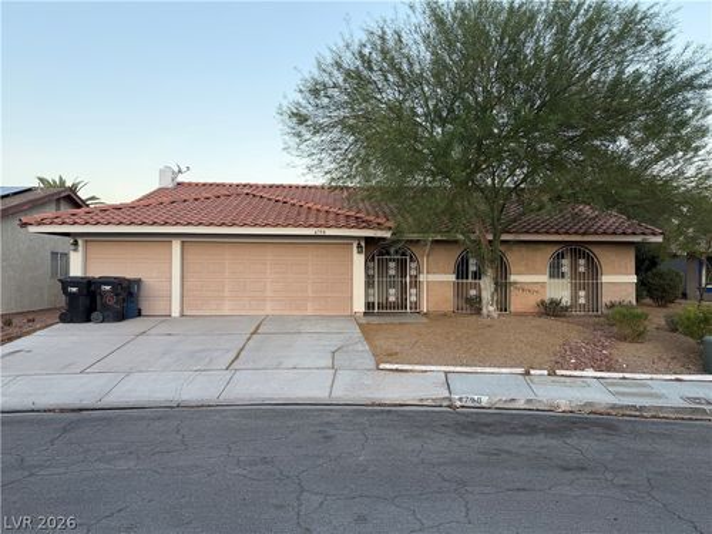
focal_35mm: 24
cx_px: 356
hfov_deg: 71.6
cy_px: 267
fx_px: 494
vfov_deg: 56.8
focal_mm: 6.76
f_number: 1.78
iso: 80
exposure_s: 1/125
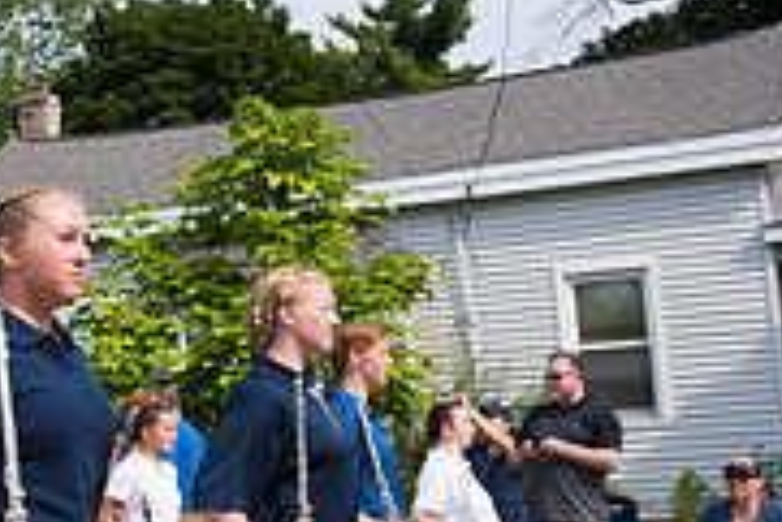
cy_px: 192
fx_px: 1674
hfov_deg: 23.9
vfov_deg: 17.7
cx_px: -160
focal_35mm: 77
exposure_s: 1/500
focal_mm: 24
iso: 200
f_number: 6.3
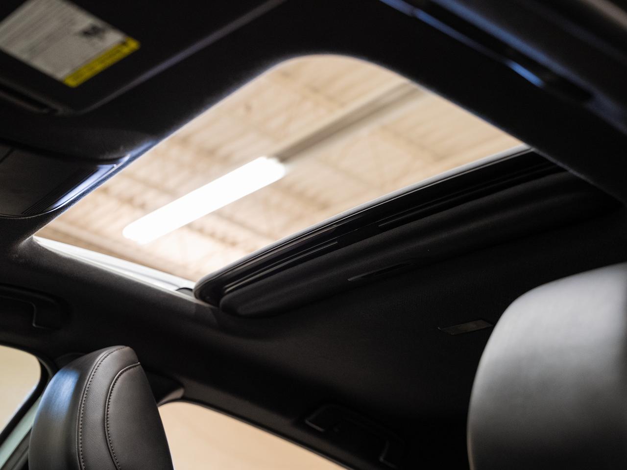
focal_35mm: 50
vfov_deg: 28.9
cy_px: 235
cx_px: 314
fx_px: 911
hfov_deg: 38.0
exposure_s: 1/40
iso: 1000
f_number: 3.5
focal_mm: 46.5
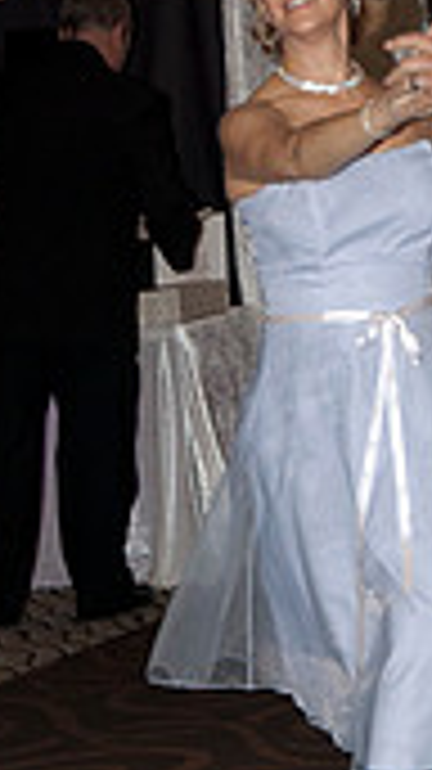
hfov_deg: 8.4
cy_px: 590
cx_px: 389
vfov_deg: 14.8
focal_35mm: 144
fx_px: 2944
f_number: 5.6
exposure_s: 1/160
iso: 400
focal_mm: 35
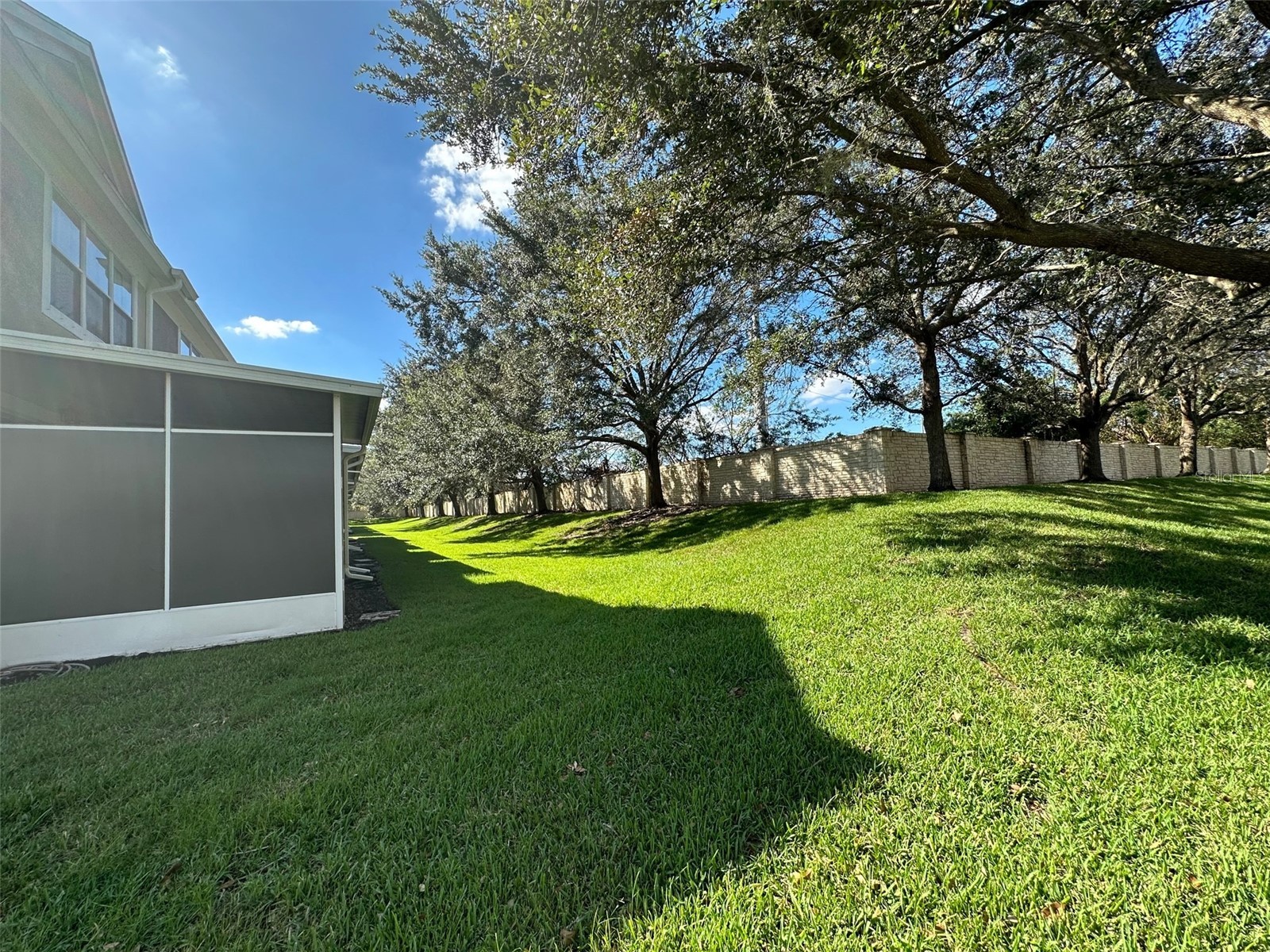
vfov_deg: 85.7
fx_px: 514
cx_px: 635
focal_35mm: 14
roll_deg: +2.8
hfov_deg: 102.1
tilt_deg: +3.2
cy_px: 476
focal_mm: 2.22
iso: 50
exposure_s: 1/744
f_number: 2.2
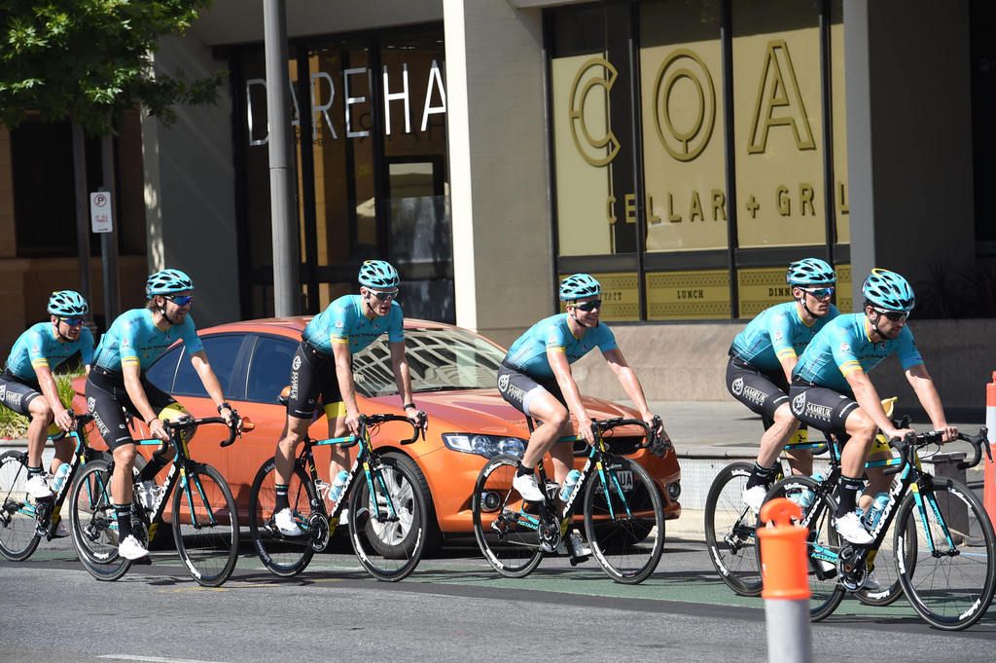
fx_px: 4976
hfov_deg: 11.4
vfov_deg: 7.6
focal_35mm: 180
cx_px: 498
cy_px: 332
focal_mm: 180
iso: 500
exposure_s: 1/800
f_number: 10
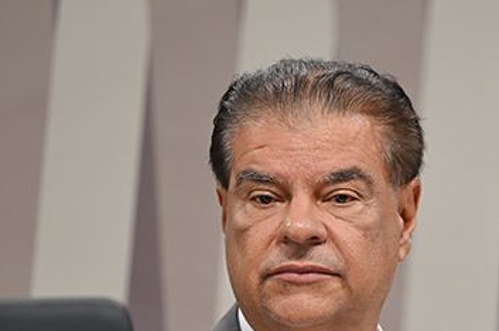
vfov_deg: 3.1
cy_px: 395
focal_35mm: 439
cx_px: 423
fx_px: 6074
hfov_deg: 4.7
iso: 800
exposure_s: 1/100
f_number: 3.2
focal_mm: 180
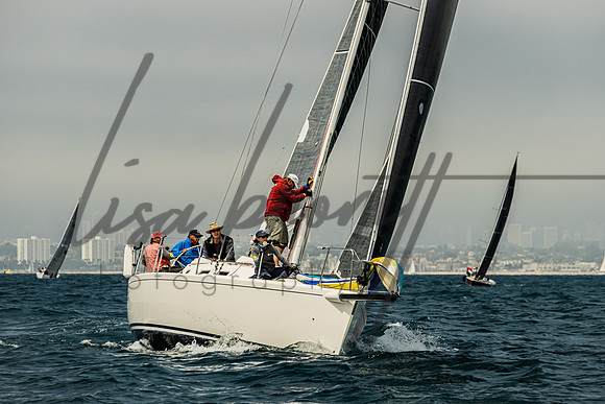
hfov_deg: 9.7
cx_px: 327
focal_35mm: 212
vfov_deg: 6.5
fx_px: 3567
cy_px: 177
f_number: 6.3
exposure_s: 1/1600
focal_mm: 165
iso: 400
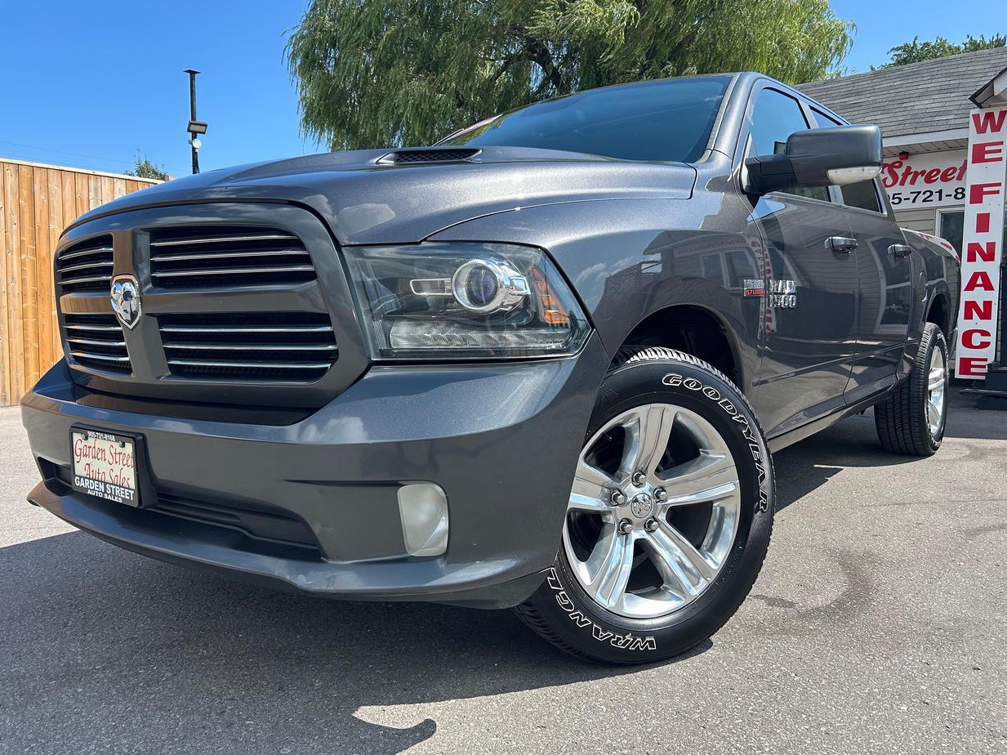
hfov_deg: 65.3
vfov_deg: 51.3
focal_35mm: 27
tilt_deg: -4.8
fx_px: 785
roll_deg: -1.0
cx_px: 498
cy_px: 367
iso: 50
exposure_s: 1/2123
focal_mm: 5.7
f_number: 1.5
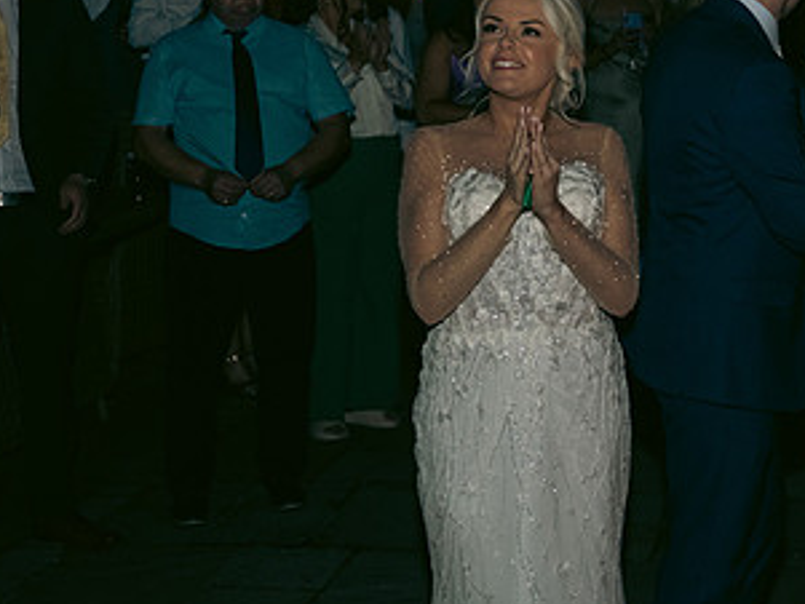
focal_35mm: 89
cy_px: 114
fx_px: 2071
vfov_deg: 16.5
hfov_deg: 21.8
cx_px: 586
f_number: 3.5
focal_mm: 48
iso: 800
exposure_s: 1/160
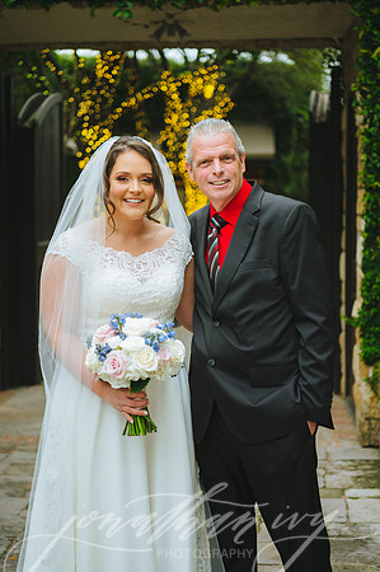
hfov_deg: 19.4
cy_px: 286
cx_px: 190
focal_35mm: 70
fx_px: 1111
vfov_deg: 28.9
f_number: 2.8
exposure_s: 1/200
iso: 200
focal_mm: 70
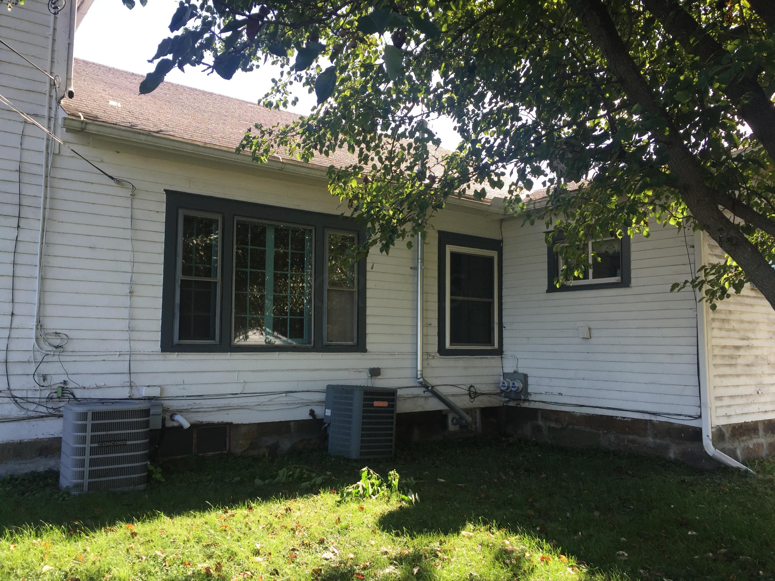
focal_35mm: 29
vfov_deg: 48.2
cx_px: 388
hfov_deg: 61.7
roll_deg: -0.6
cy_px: 290
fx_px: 649
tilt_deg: +5.6
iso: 32
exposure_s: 1/388
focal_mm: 4.15
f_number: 2.2
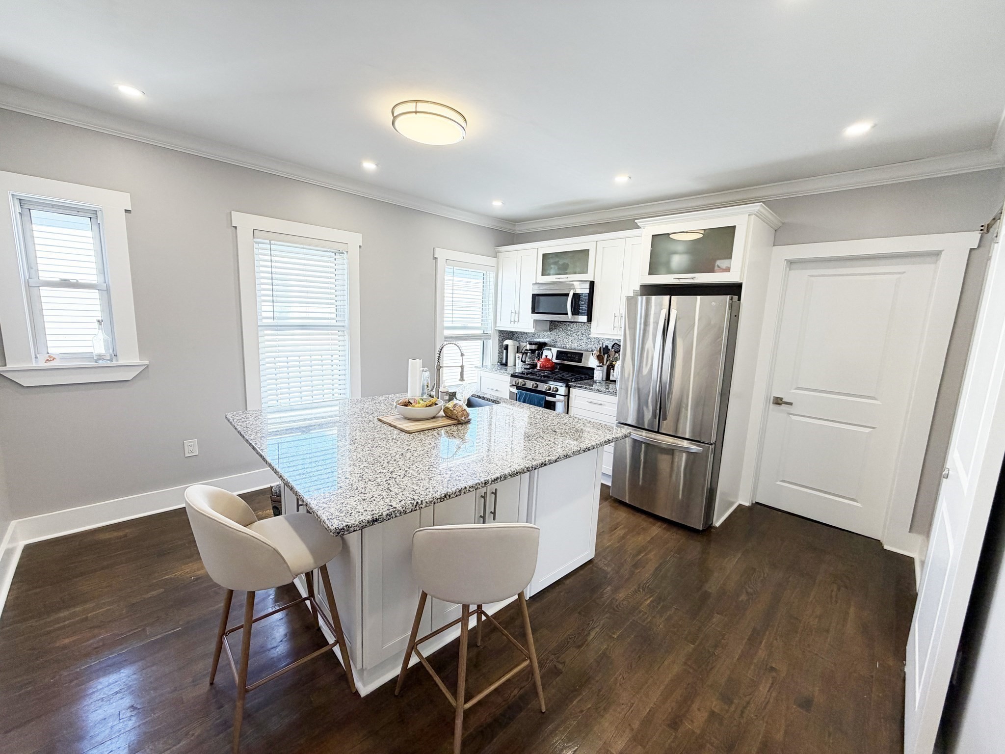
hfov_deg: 102.1
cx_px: 502
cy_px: 377
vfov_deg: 85.7
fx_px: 406
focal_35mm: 14
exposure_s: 1/120
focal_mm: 2.22
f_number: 2.2
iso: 100
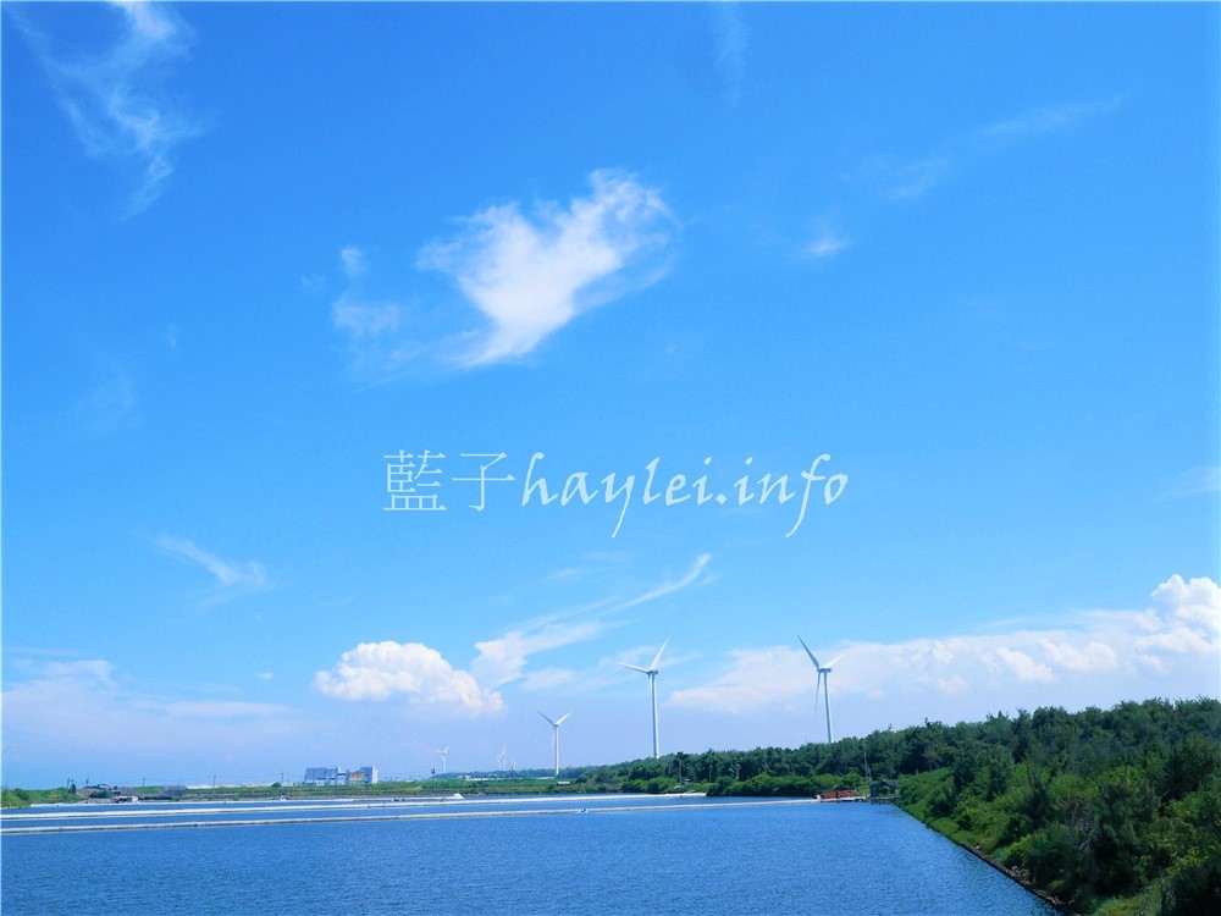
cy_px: 458
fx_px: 1058
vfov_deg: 46.8
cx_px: 610
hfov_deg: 60.0
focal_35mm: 30
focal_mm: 15
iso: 200
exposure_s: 1/1000
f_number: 5
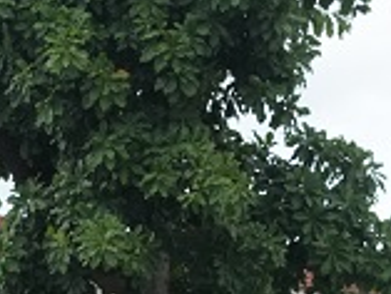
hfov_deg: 8.8
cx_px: 52
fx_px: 2543
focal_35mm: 225
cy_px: 685
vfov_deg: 6.3
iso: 640
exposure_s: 1/2000
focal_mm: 24
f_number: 4
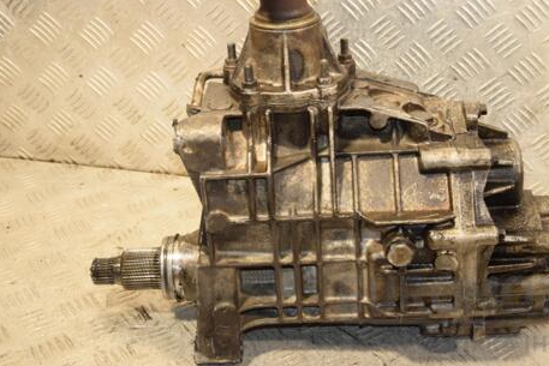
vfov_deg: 21.5
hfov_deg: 31.8
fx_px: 961
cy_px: 134
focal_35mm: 63
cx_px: 317
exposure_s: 1/160
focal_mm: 32
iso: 800
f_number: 5
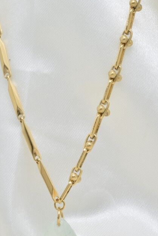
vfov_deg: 13.5
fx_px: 1000
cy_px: 159
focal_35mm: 152
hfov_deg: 9.0
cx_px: 48
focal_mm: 55
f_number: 22
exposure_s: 1/13
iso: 100
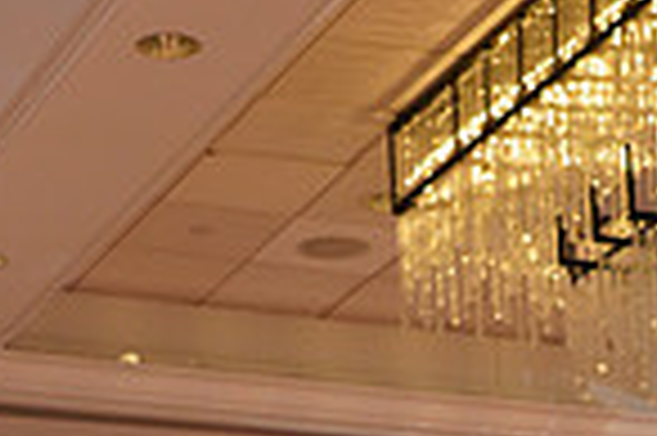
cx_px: 664
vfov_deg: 7.5
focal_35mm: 163
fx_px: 2971
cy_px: 1223
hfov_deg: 12.5
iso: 1600
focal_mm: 41
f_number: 5.6
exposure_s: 1/160
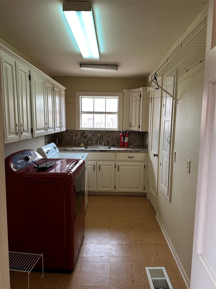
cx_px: 108
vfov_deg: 71.6
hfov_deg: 56.8
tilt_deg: -6.0
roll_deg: -0.2
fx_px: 200
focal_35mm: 24
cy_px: 144
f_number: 1.78
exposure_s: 1/60
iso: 320
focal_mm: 6.86
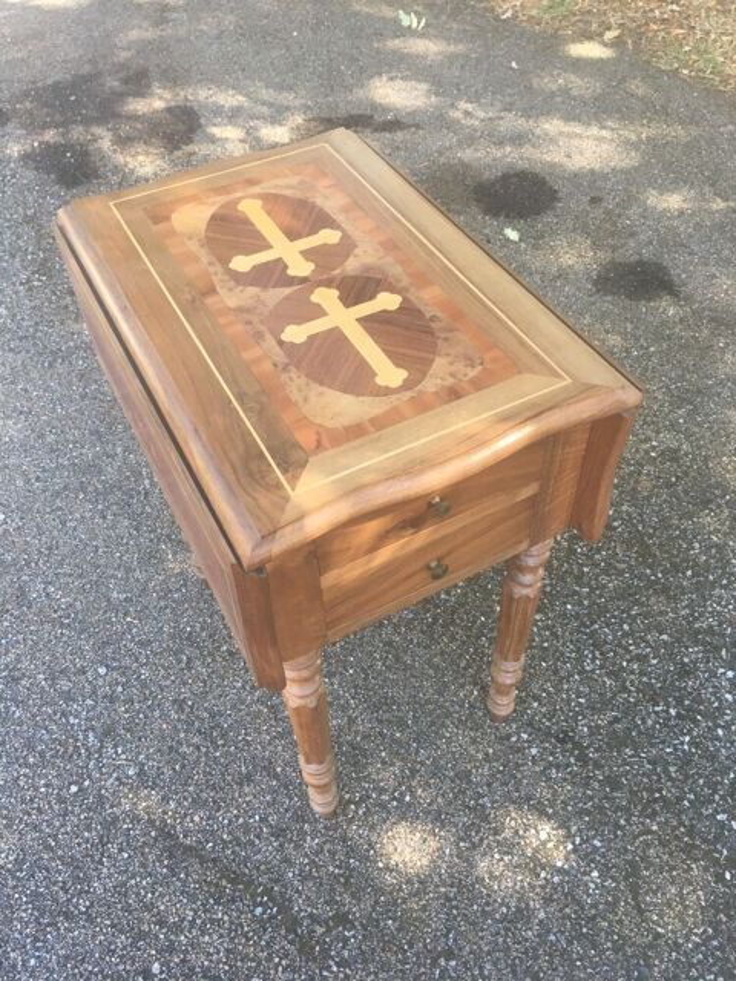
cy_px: 490
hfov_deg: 48.2
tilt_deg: -52.7
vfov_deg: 61.7
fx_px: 822
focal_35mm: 29
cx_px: 368
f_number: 2.2
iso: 25
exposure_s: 1/33
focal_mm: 4.15
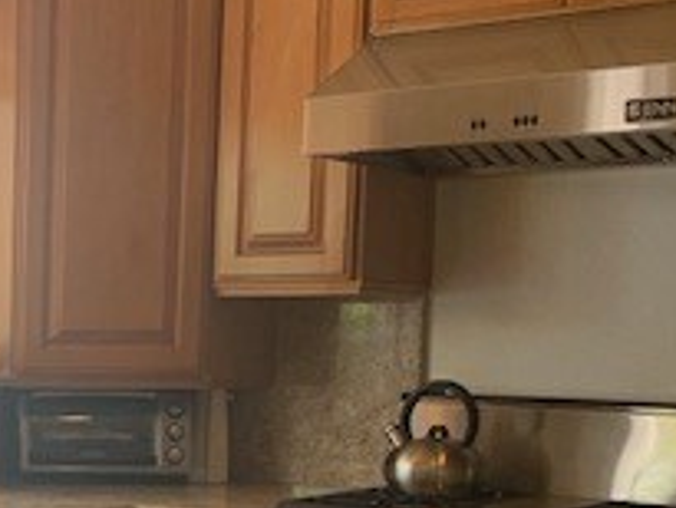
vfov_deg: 17.8
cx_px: -79
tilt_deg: -5.4
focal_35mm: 81
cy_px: 511
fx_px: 1583
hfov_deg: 22.6
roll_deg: -1.4
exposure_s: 1/121
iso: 64
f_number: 1.8
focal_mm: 4.25
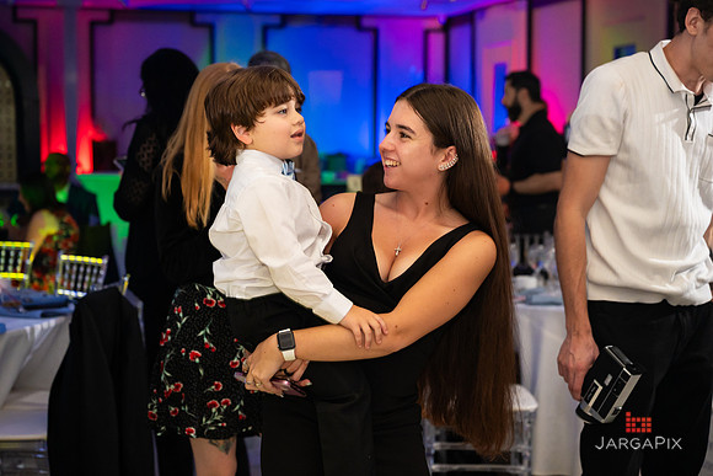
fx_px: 1232
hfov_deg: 32.3
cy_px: 238
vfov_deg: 21.9
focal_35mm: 62
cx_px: 356
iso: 1250
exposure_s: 1/100
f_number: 3.5
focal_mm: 59
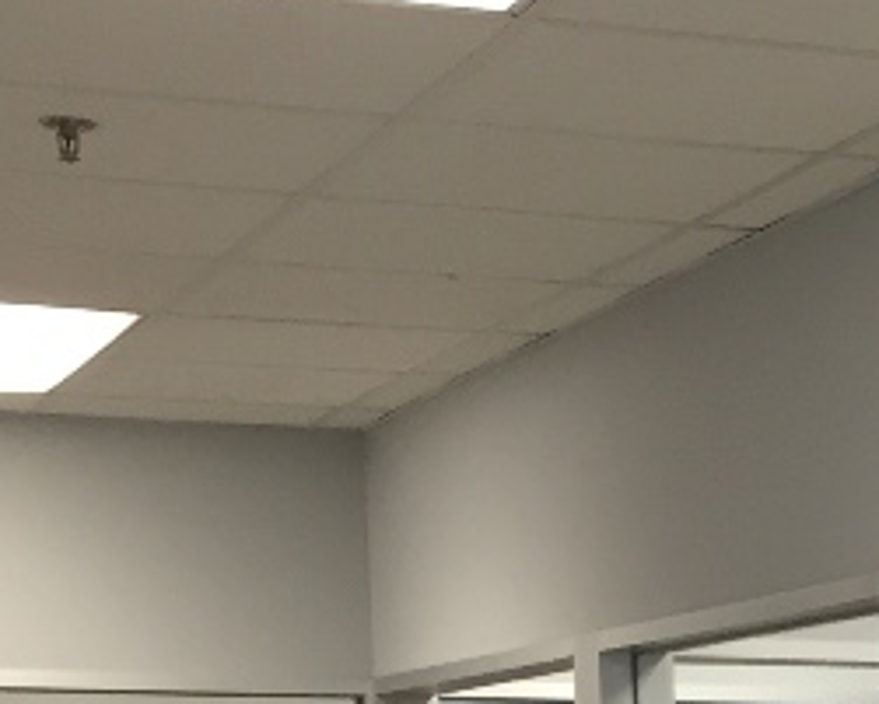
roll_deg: -0.6
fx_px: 3357
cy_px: 1315
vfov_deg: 11.1
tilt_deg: -6.6
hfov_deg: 14.3
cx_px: 1131
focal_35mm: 129
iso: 80
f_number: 2.2
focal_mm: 4.15
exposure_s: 1/30
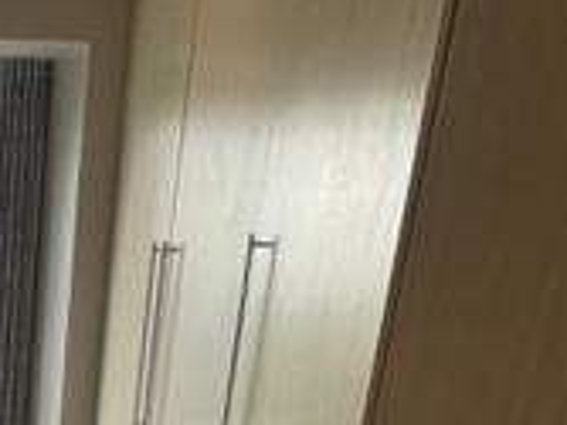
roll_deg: -1.0
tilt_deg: -25.0
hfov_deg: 25.9
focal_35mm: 67
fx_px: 1097
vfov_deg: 17.3
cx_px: -115
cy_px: 792
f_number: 2.2
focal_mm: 2.22
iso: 64
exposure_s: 1/100
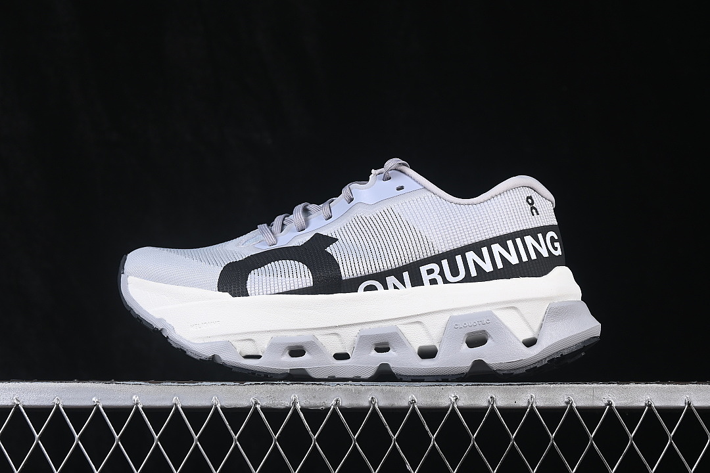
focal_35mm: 75
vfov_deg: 18.2
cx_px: 355
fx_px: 1479
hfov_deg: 27.0
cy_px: 236
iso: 160
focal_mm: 50
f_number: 8
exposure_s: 1/80
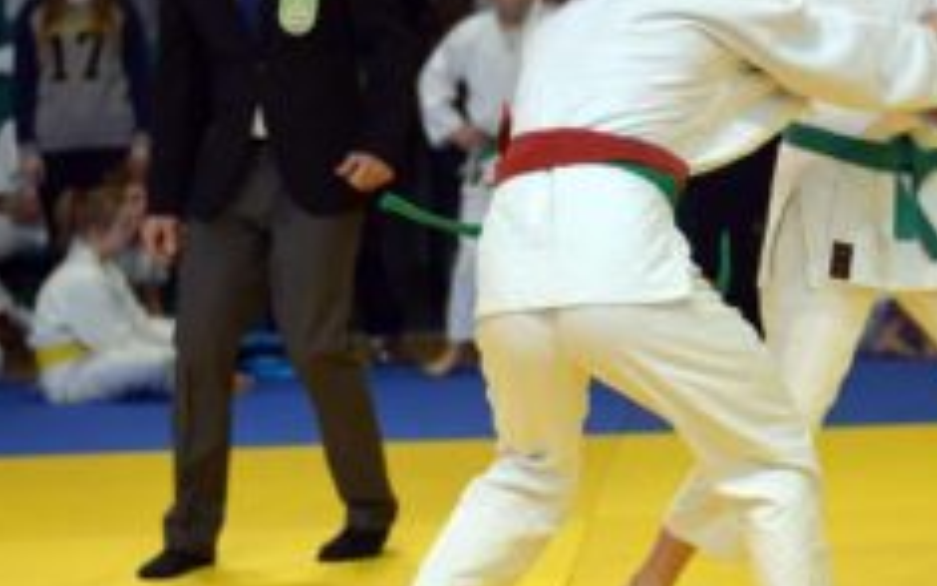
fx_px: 3321
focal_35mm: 130
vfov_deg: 10.1
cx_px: 642
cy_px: 241
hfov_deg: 16.0
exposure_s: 1/800
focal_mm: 50
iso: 500
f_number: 2.2
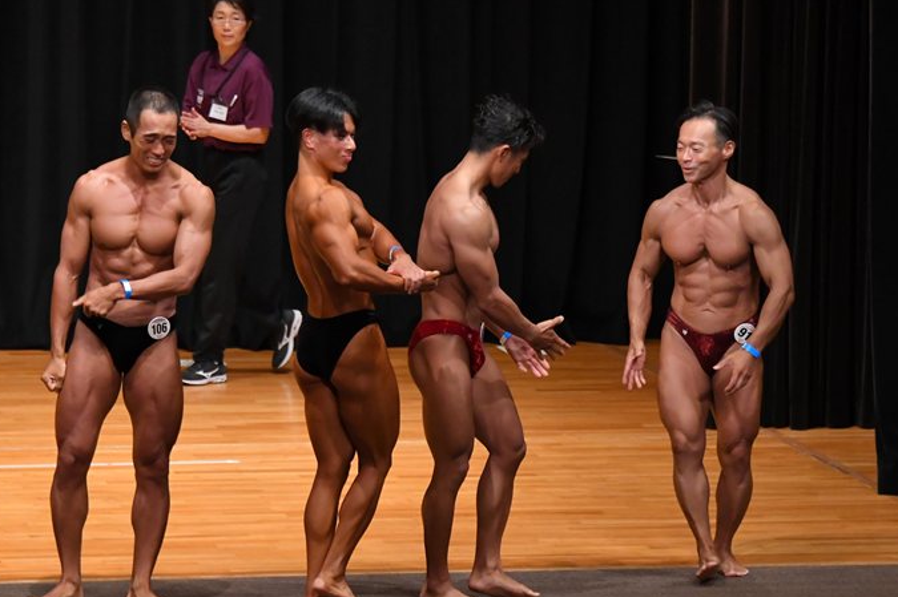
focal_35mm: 232
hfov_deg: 8.9
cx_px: 496
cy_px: 330
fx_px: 5783
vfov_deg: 5.9
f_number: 5.6
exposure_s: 1/400
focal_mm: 135
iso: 5000
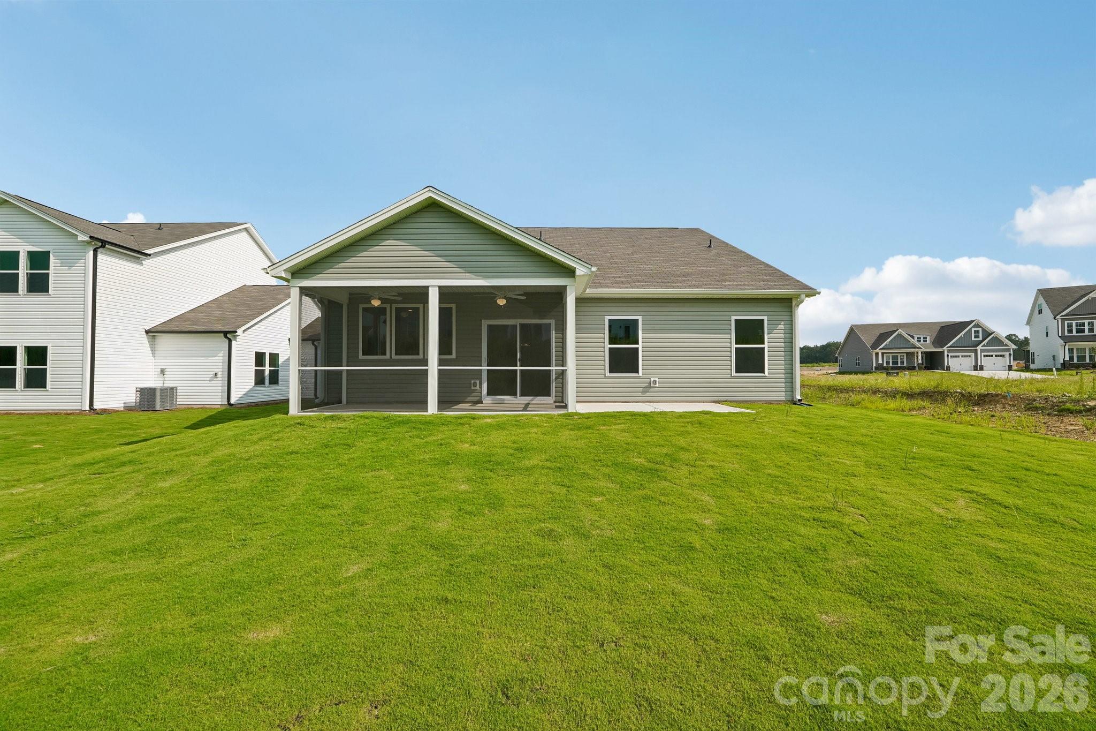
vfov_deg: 77.3
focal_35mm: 15
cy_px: 366
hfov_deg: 100.4
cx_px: 548
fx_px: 457
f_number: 8
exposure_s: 1/125
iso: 100
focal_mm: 10
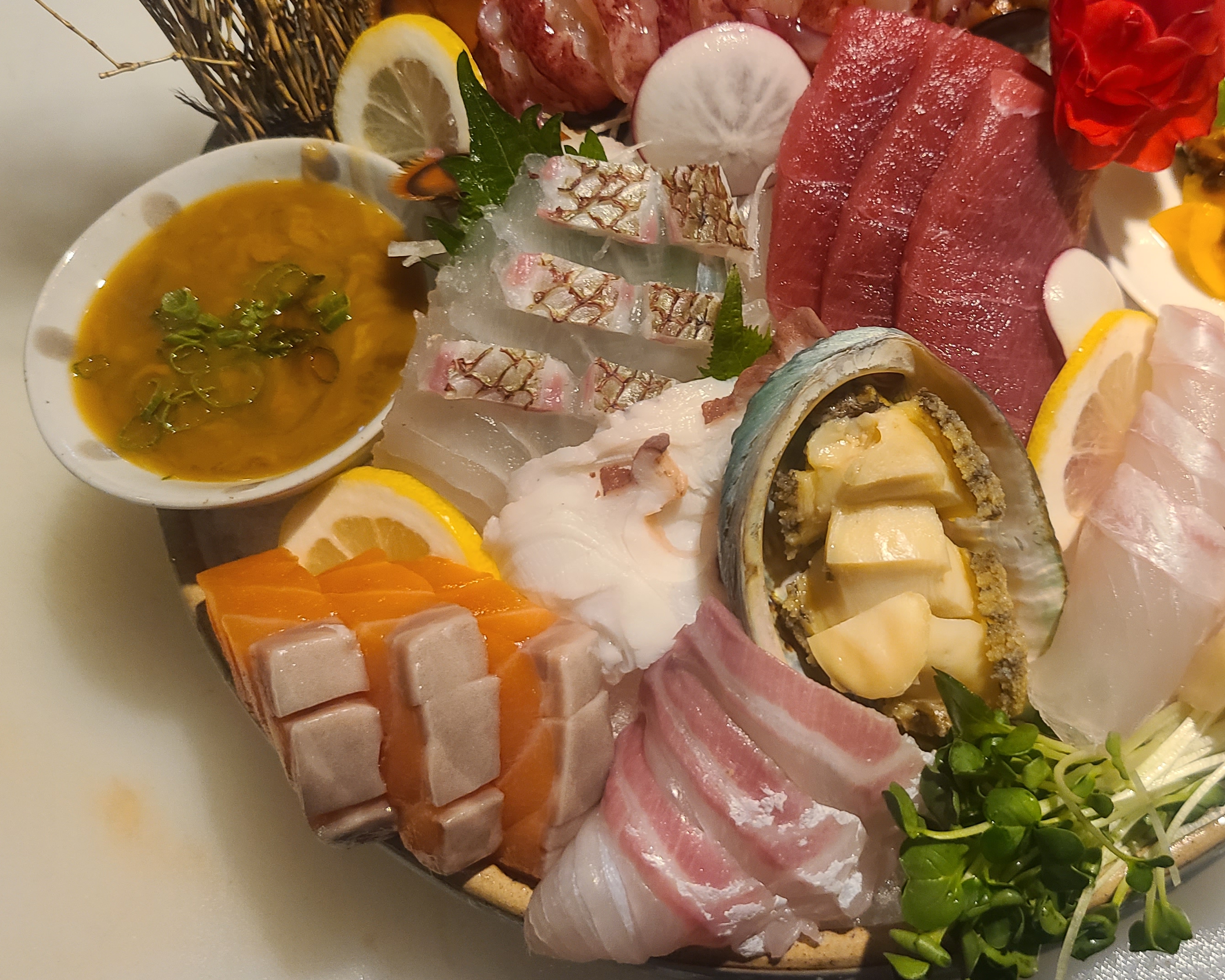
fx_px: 1378
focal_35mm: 38
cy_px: 358
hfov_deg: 47.0
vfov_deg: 38.9
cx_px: 838
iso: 320
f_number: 1.8
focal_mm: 5.4
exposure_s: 1/39
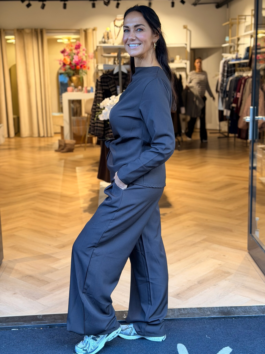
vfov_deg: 39.7
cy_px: 177
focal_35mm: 48
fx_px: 490
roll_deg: +1.3
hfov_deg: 30.3
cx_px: 132
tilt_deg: -12.1
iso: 100
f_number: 1.78
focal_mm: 6.76
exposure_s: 1/100
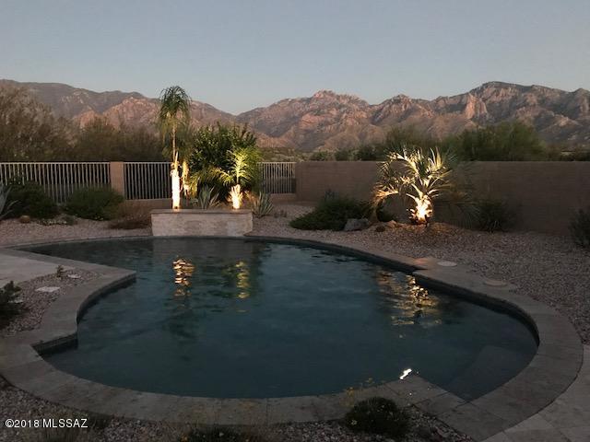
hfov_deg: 63.4
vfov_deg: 49.7
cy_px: 221
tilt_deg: -7.4
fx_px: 477
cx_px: 295
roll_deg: -0.3
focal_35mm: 28
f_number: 1.8
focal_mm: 3.99
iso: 125
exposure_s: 1/4
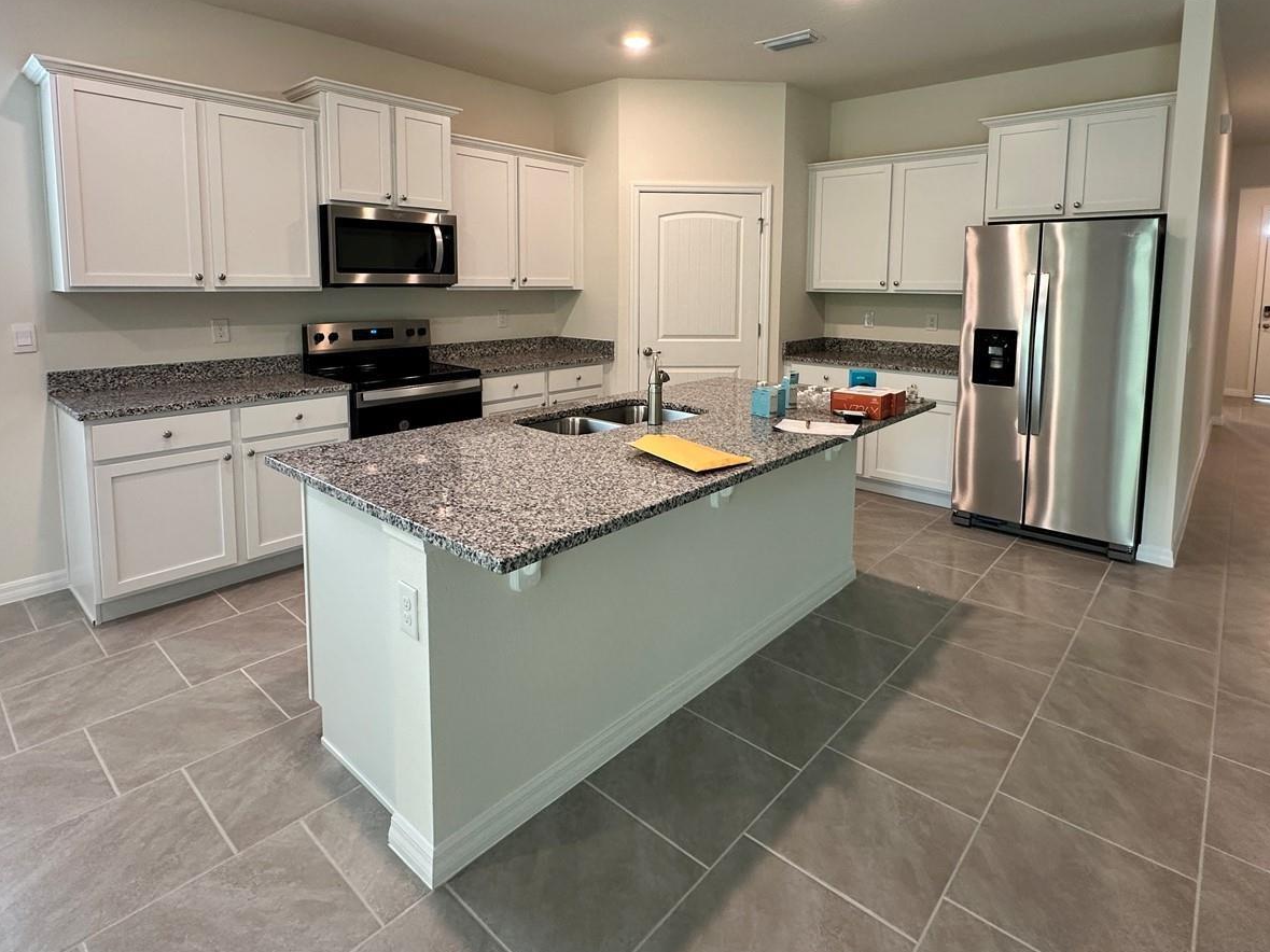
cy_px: 348
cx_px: 653
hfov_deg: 84.6
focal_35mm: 19
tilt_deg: -5.5
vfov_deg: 67.5
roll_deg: -1.0
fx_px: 697
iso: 200
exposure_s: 1/60
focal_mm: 2.22
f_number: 2.2
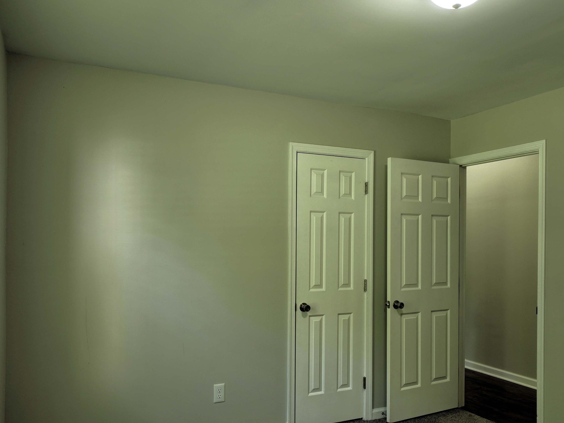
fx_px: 472
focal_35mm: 29
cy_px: 242
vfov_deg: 48.0
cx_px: 275
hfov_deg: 61.7
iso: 100
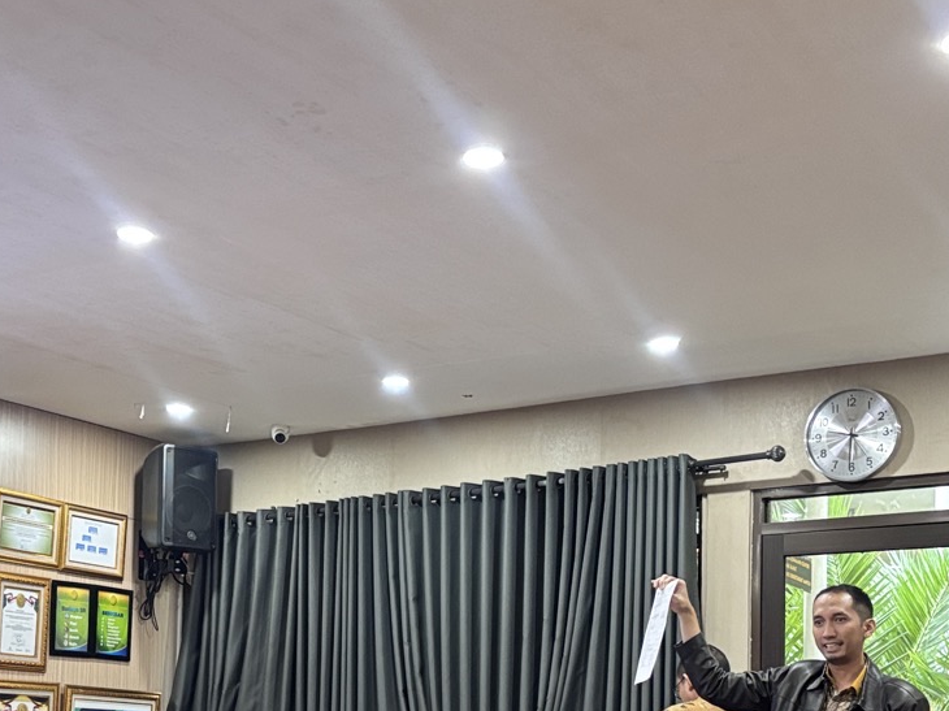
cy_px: 663
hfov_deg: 33.8
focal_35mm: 57
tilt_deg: +3.5
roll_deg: -1.7
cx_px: 419
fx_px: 1562
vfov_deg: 24.8
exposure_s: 1/47
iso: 500
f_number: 1.6
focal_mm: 5.96
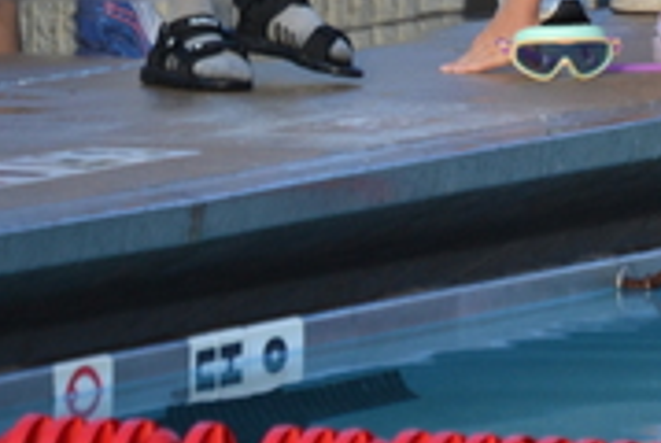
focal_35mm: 806
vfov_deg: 1.7
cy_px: -212
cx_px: 698
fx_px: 14815
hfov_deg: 2.6
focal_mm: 175
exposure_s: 1/500
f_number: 5.3
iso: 560
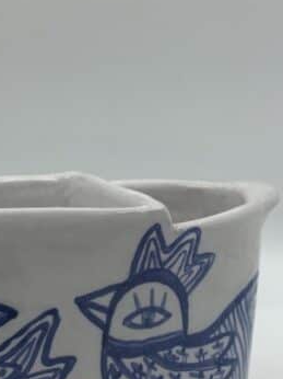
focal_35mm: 111
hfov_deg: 13.3
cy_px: 266
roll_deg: -1.4
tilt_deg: -15.8
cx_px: 69
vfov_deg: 17.7
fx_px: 1211
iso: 64
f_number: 1.78
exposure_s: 1/446
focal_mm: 6.86
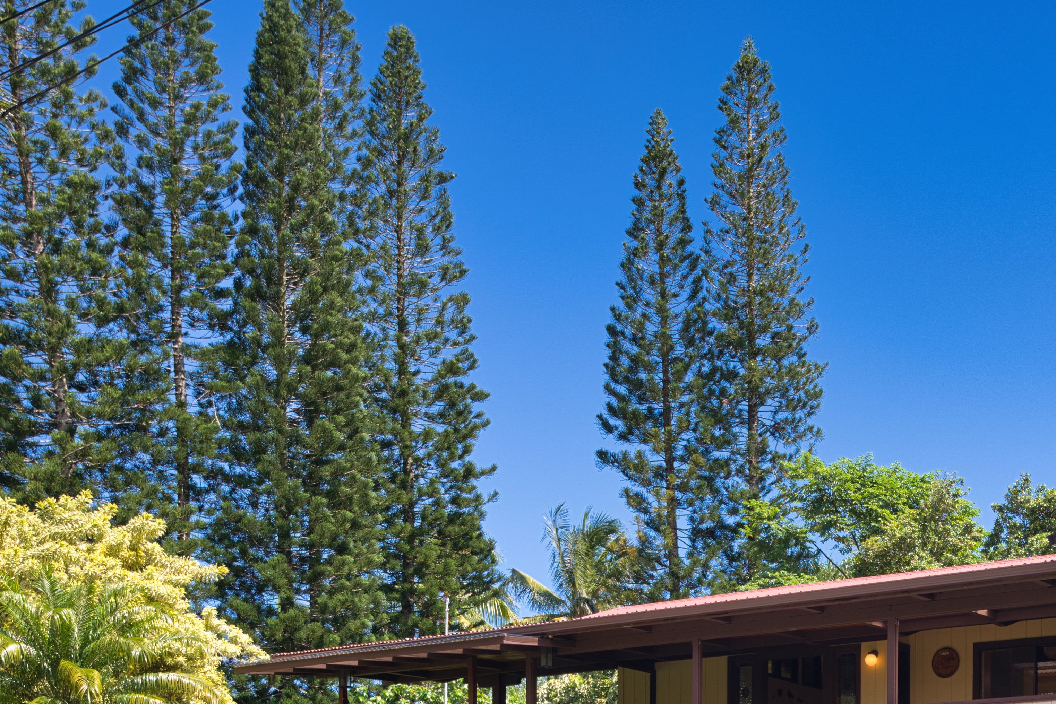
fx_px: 1394
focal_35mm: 48
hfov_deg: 40.1
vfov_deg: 24.8
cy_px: 903
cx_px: 819
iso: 50
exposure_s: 1/320
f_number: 4
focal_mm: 18.2
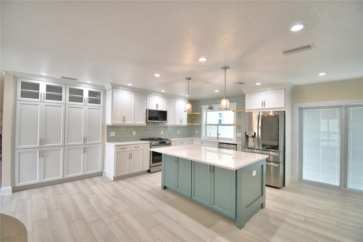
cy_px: 121
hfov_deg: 100.4
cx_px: 182
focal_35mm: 15
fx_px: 151
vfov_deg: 77.3
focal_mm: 10
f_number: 4.5
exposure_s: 1/125
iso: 360
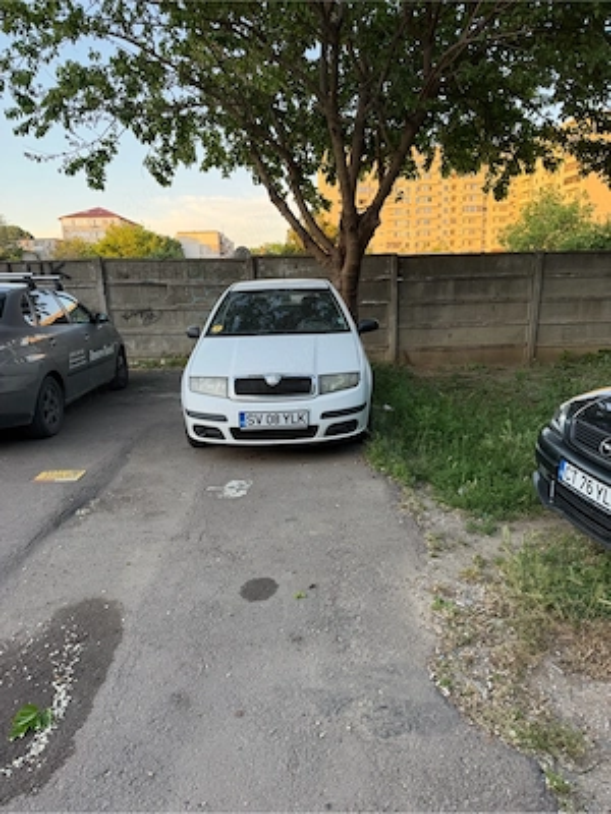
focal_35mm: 24
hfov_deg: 56.8
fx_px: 565
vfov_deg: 71.6
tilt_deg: -13.2
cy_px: 407
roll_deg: +2.7
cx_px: 306
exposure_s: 1/174
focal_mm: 6.76
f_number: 1.78
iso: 80
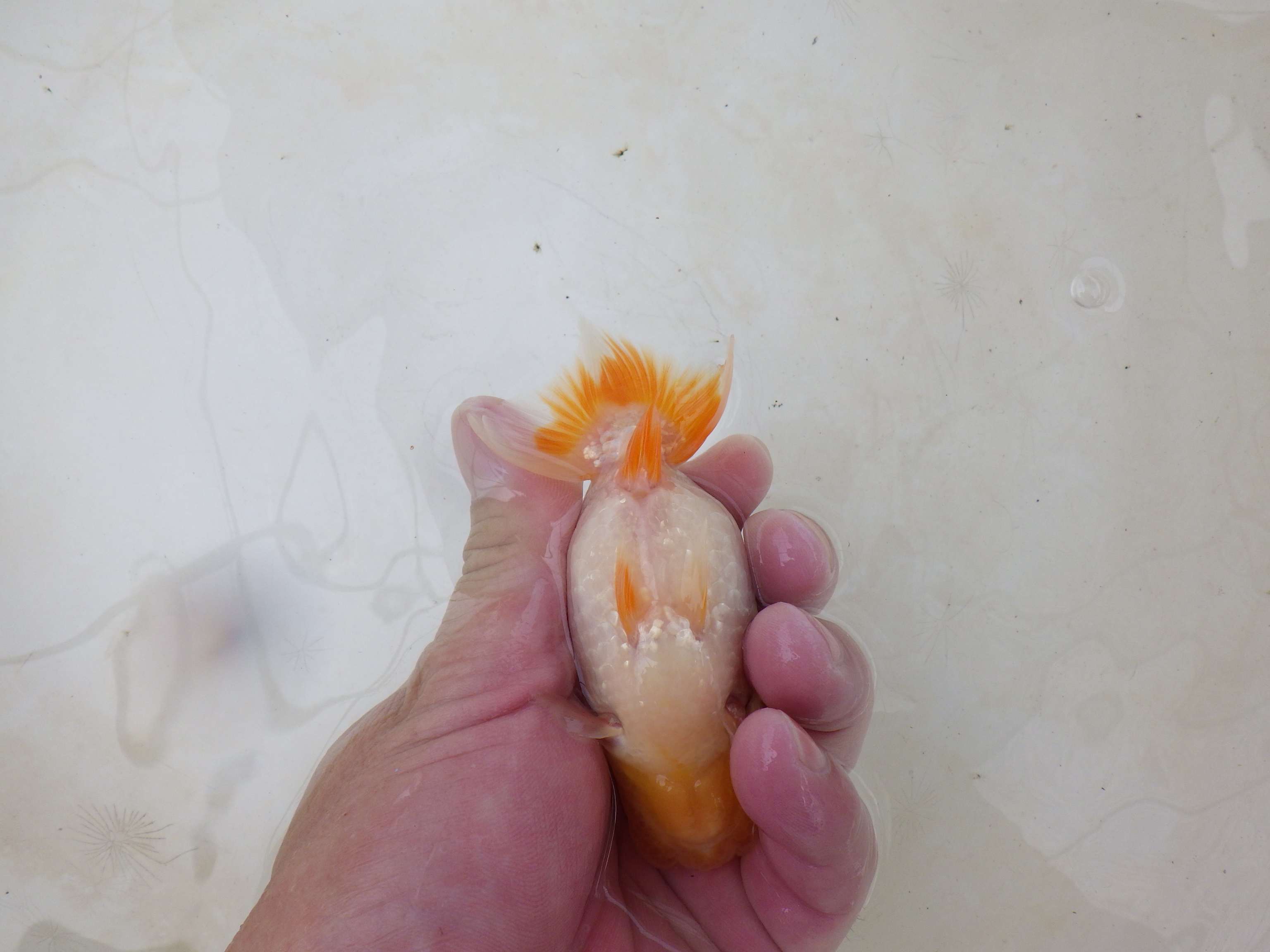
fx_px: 1027
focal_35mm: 28
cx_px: 635
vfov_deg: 49.7
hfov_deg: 63.4
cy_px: 476
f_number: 4.2
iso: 125
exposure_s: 1/500
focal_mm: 5
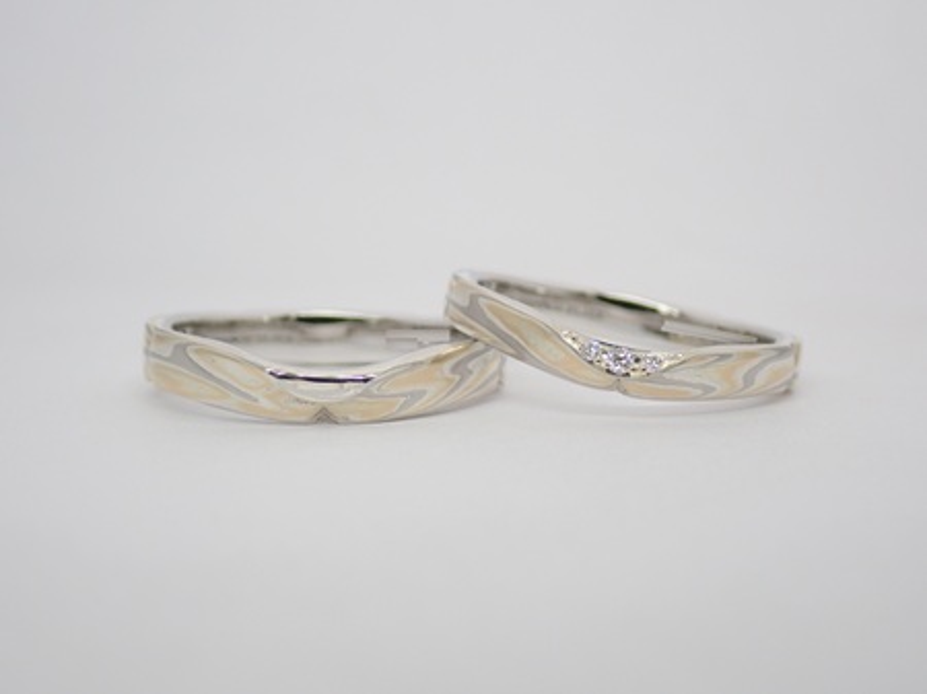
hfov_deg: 25.3
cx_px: 464
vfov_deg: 19.1
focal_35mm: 77
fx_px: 2061
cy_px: 347
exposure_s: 1/100
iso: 200
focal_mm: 13.65
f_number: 4.1
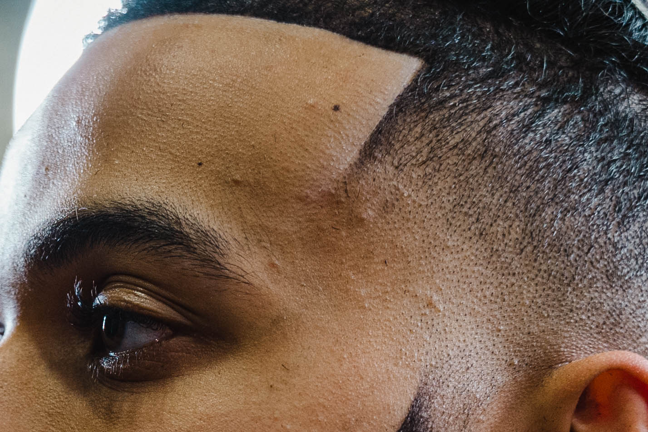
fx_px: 2574
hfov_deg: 14.3
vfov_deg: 9.4
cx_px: 138
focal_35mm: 143
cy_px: 538
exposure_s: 1/80
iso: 800
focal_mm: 34
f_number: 2.8
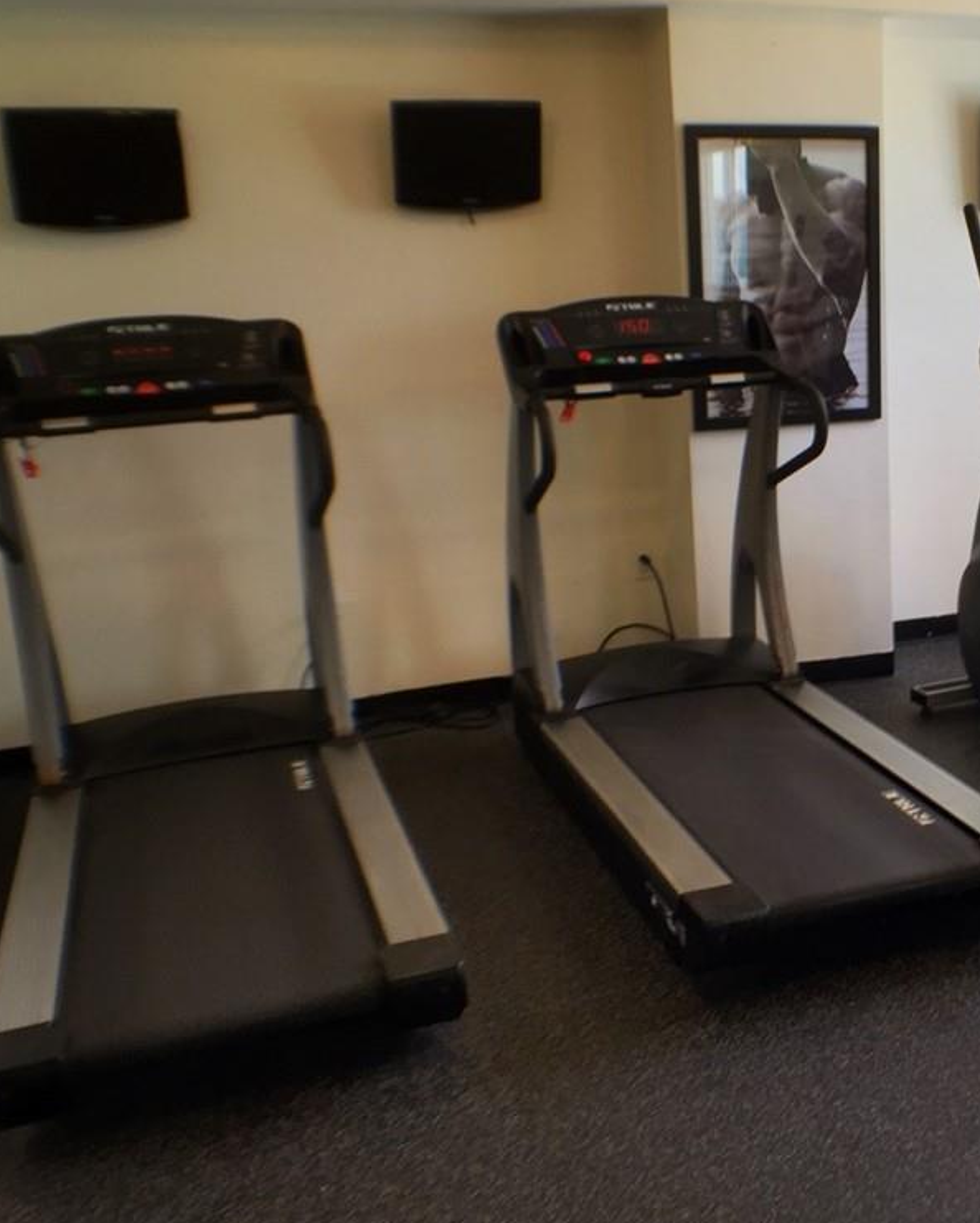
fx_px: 2211
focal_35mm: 61
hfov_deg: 24.5
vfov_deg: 31.0
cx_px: 833
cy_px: 614
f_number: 2.2
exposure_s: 1/120
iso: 32
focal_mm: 4.15
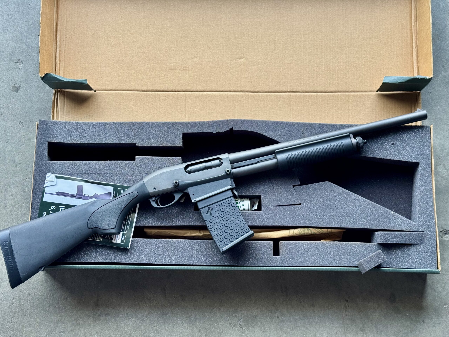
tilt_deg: -81.3
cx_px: 224
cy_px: 168
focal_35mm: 48
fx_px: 623
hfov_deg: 39.7
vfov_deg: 30.3
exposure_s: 1/259
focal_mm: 6.76
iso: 64
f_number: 1.78
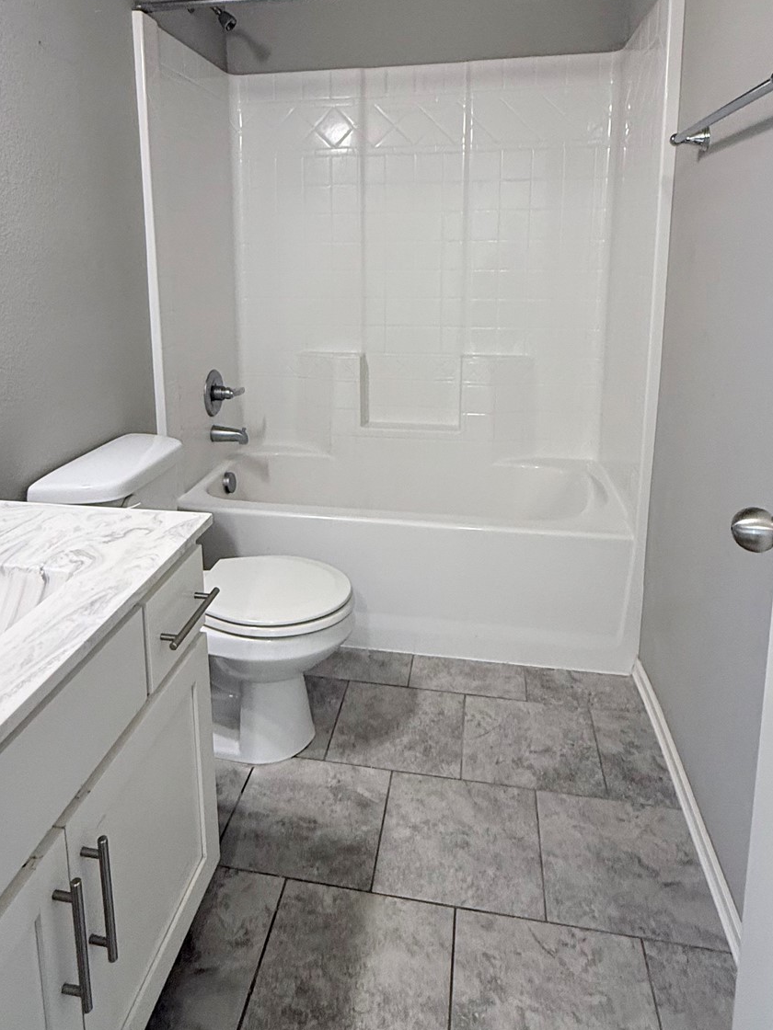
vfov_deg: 70.3
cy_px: 380
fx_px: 715
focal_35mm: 24
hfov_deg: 56.6
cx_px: 338
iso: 320
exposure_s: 1/60
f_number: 2.2
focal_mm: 2.22
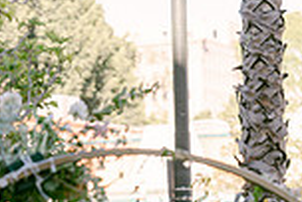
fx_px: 2110
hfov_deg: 8.2
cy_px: 370
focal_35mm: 251
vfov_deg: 5.4
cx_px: 28
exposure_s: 1/320
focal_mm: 85
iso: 80
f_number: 3.2
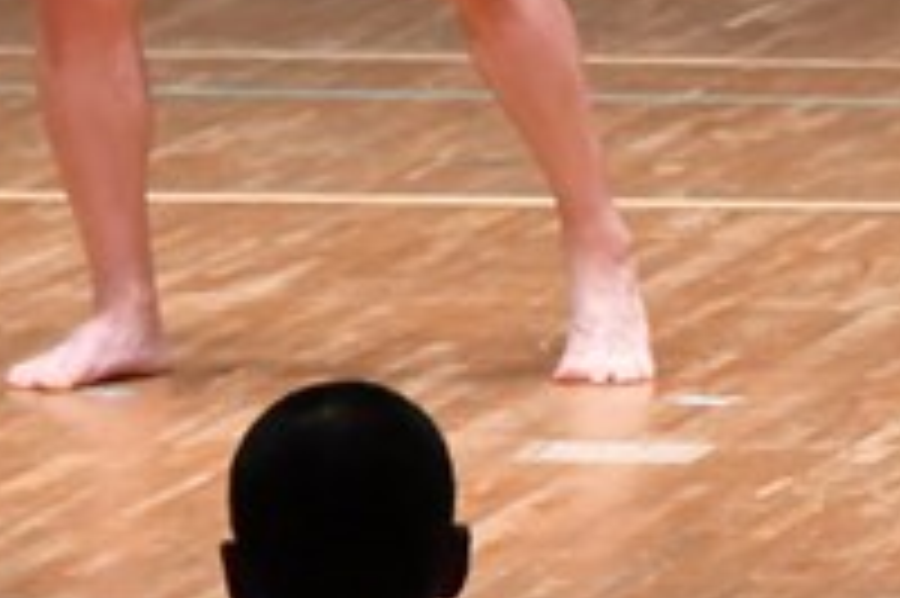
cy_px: -423
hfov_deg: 2.2
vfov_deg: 1.5
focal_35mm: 930
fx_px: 23230
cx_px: 1456
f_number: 5.6
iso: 8000
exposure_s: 1/400
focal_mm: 160
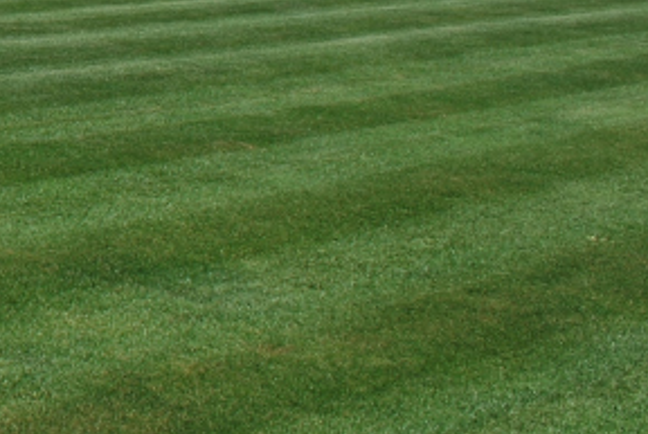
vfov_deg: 13.3
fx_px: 1731
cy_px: -253
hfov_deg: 17.8
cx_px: -452
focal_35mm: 96
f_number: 8
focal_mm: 18
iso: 100
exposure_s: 1/250
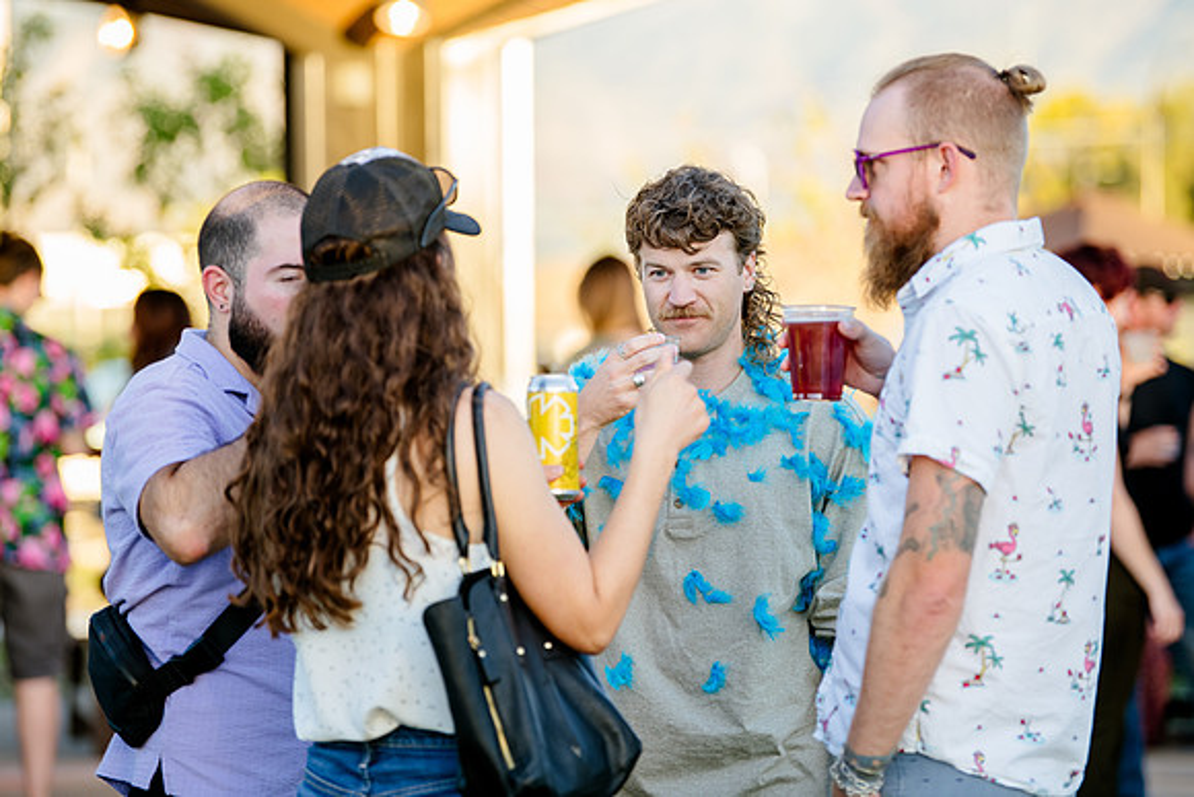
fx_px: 5876
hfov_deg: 11.6
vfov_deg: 7.8
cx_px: 569
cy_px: 326
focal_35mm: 177
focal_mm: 150
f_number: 2.8
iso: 200
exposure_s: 1/250
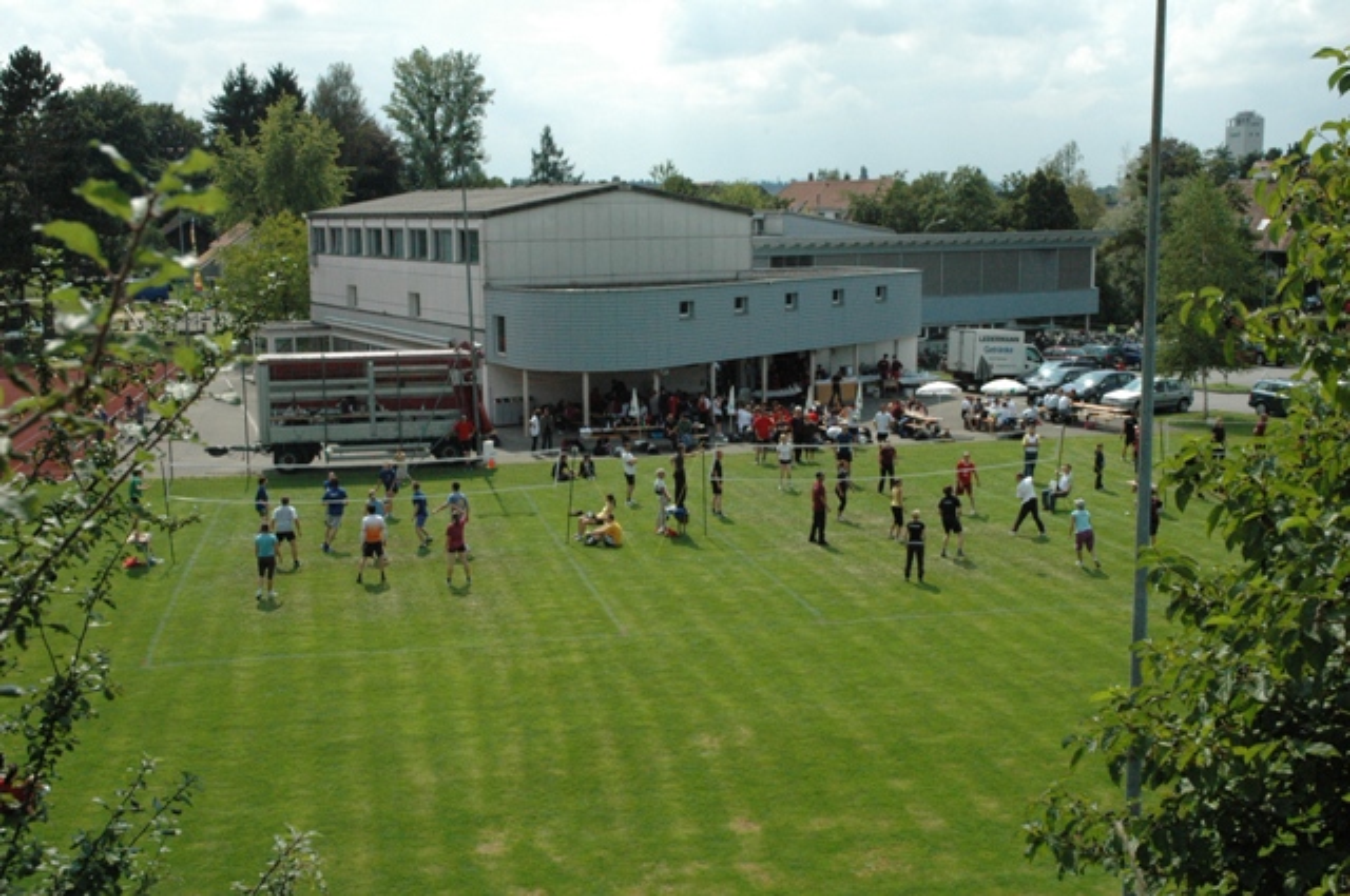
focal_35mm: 44
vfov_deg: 30.8
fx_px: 1629
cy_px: 448
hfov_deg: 45.0
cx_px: 675
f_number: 16
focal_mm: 29
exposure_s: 1/1000
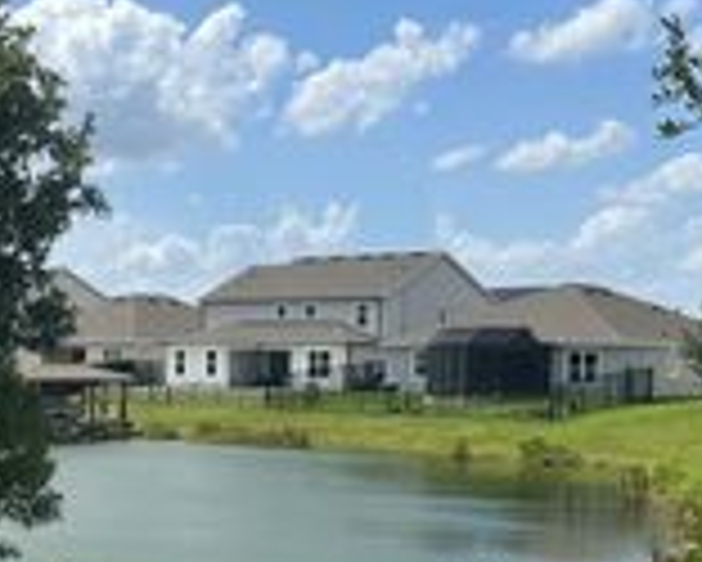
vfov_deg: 20.0
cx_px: 230
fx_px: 1559
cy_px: 533
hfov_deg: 25.2
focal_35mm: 75
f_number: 1.78
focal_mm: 6.86
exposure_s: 1/5525
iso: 80
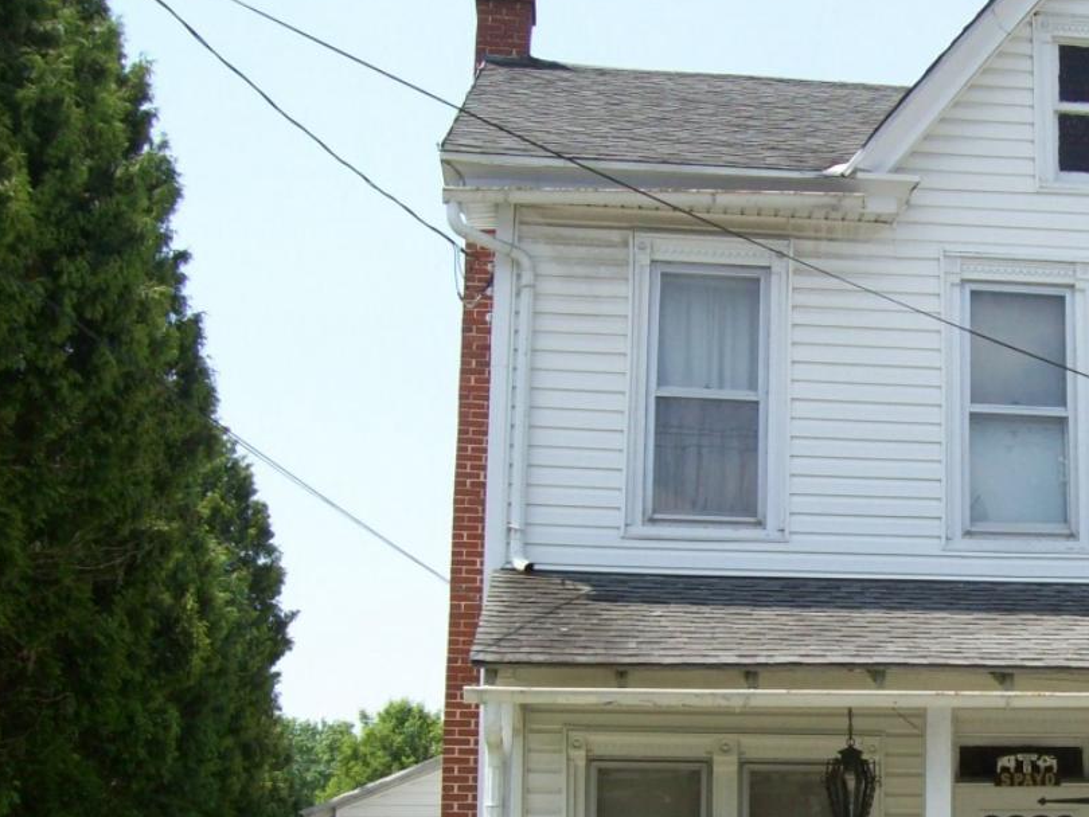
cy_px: 578
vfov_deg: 22.8
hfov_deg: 29.1
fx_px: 2014
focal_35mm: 64
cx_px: 961
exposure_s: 1/330
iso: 80
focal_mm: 6
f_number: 4.8
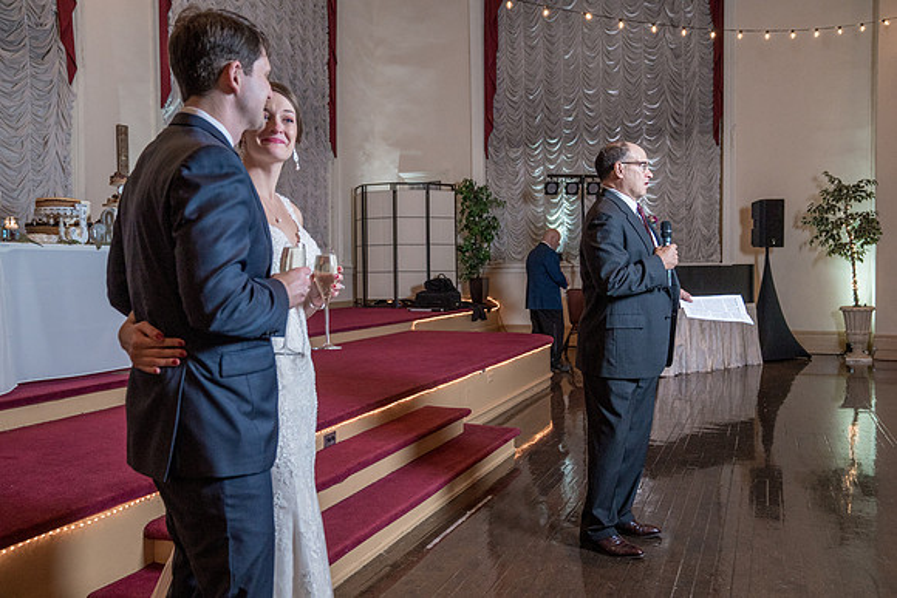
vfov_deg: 43.6
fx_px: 748
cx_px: 448
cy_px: 299
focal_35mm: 30
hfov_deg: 61.9
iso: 2000
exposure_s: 1/200
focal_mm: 30
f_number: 4
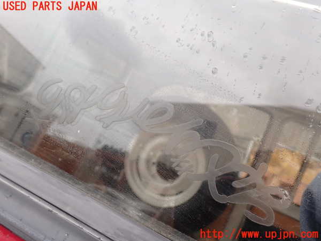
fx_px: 278
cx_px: 160
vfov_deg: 46.8
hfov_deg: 60.0
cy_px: 120
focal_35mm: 30
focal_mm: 5.4
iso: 100
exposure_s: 1/200
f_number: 3.2
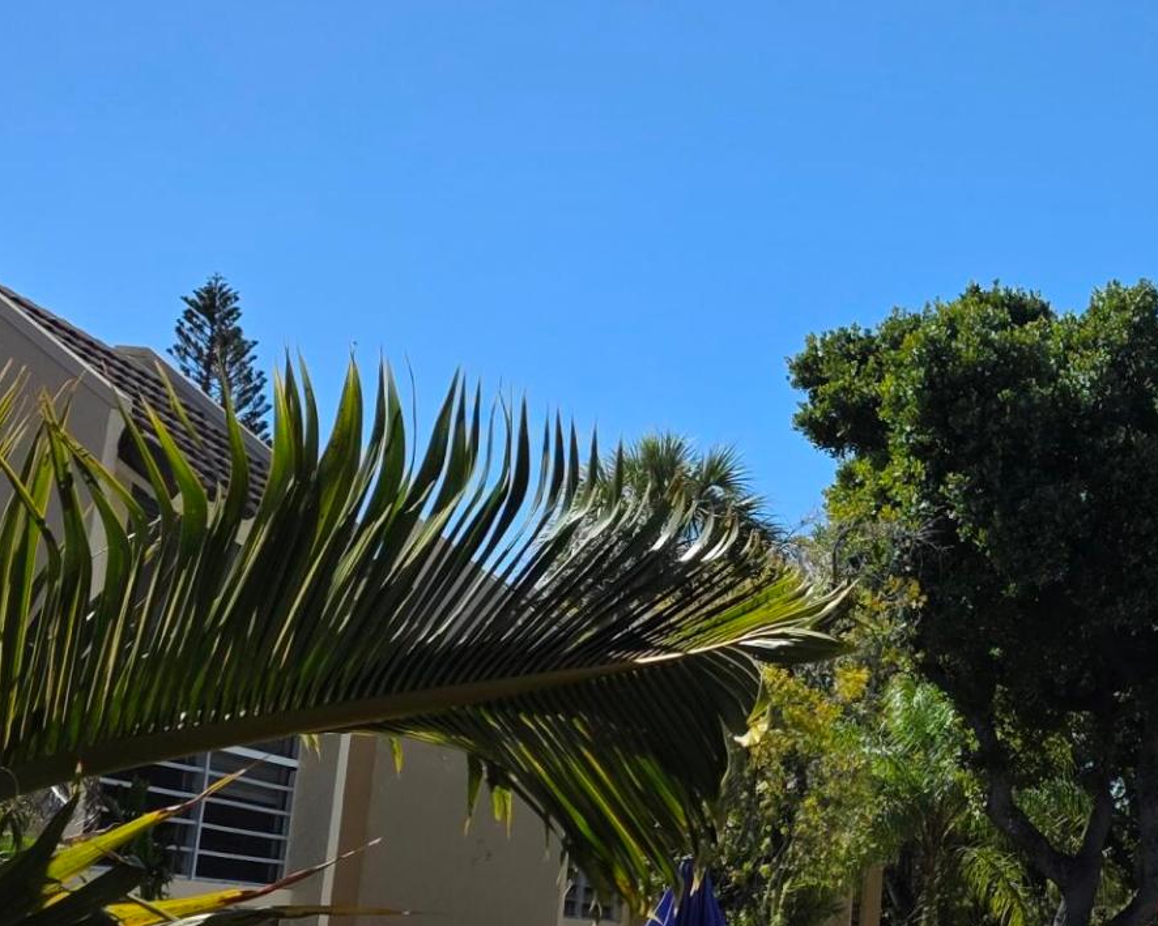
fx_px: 2502
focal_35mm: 73
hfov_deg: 23.6
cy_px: 199
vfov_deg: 20.8
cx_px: 1415
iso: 80
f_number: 1.7
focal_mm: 6.3
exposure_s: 1/6150
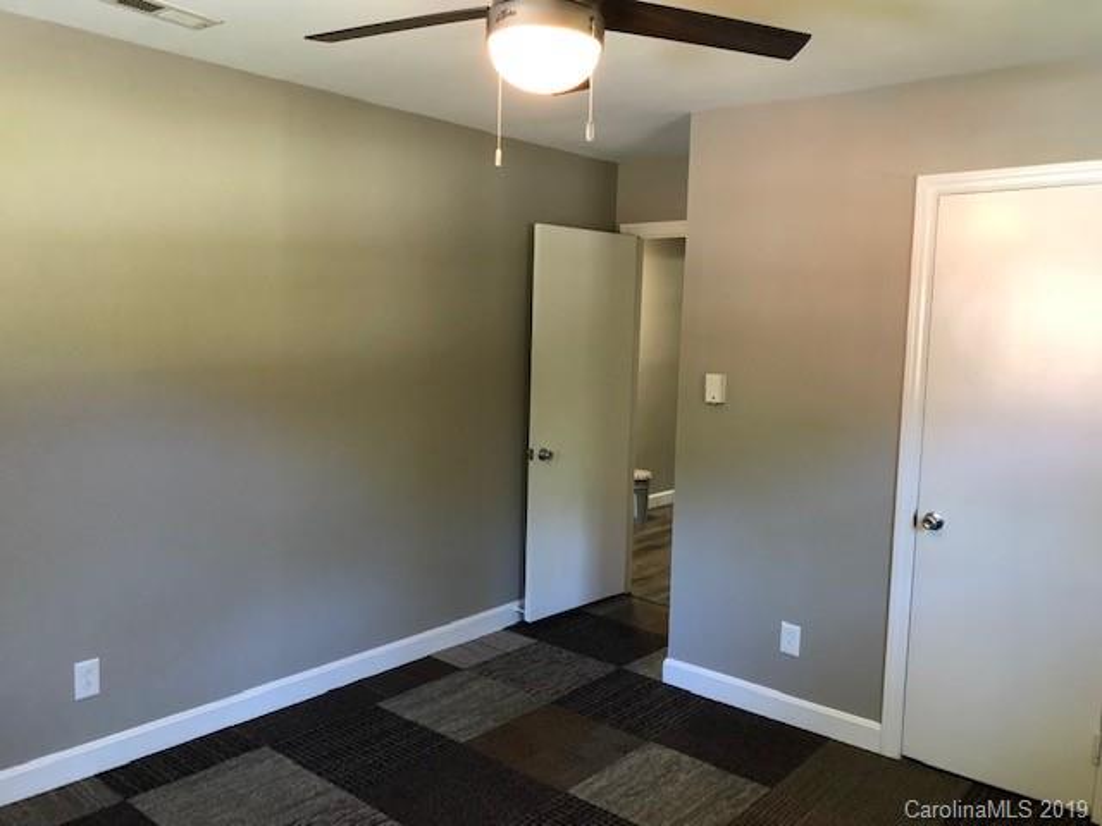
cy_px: 413
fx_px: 891
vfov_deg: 49.7
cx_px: 551
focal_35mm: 28
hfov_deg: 63.4
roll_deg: -1.1
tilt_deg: -6.2
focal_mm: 4
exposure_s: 1/15
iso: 50
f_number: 1.8
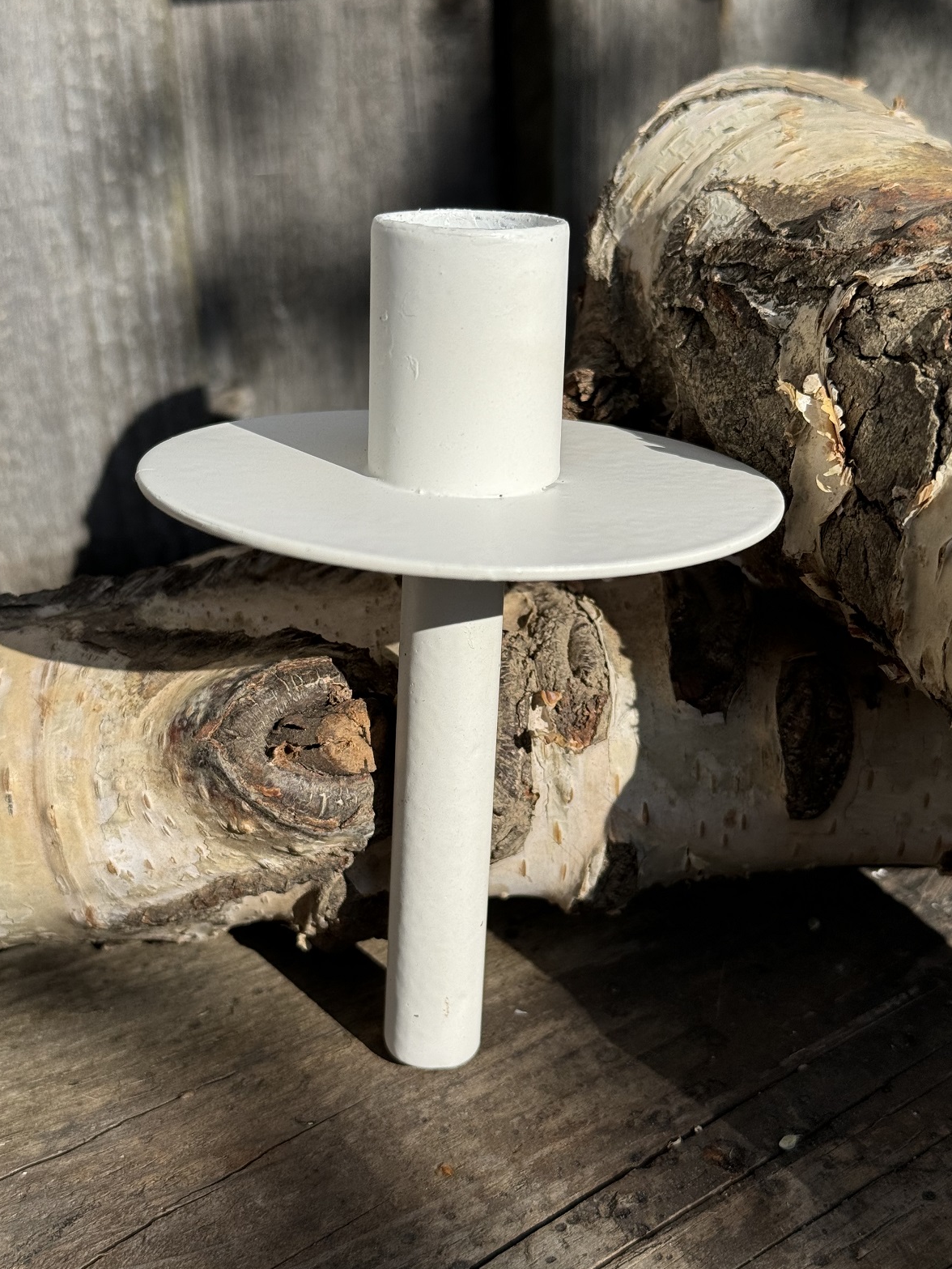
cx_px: 468
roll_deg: +1.2
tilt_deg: -24.1
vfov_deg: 38.9
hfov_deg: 29.7
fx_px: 1796
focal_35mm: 49
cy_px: 625
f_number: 1.78
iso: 64
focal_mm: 6.76
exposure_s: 1/6410
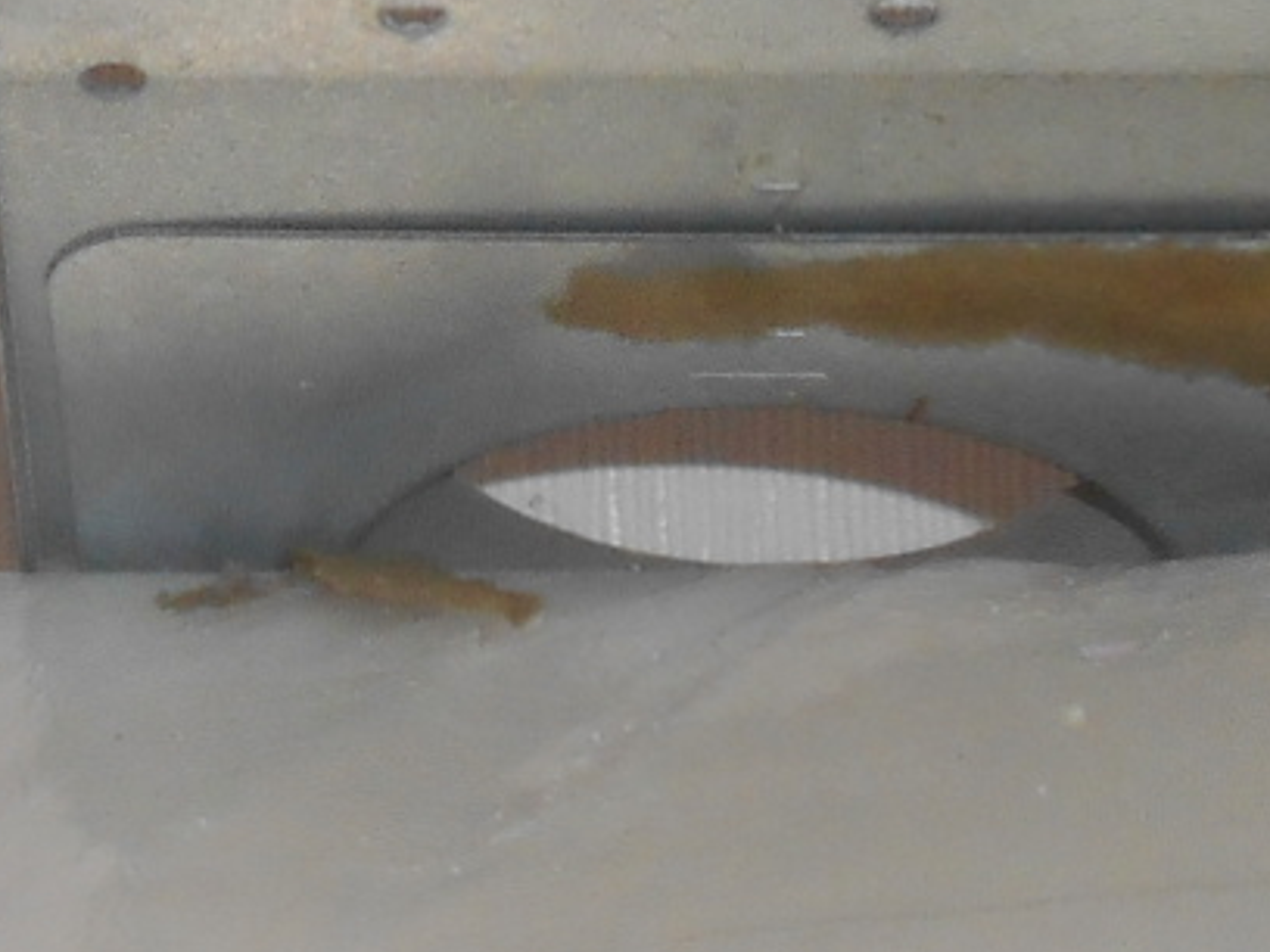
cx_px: -741
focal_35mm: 323
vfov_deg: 4.6
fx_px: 11850
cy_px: -485
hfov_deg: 6.1
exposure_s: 1/60
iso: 200
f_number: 4.9
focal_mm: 10
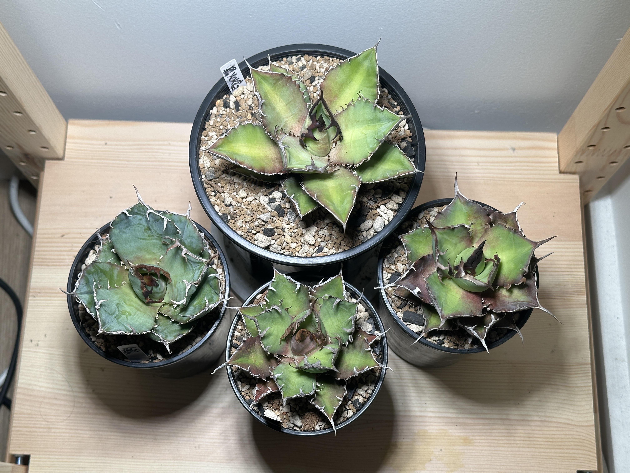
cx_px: 315
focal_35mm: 48
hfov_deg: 39.7
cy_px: 236
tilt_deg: -72.0
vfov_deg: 30.3
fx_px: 874
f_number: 1.78
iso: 64
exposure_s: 1/864
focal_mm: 6.86
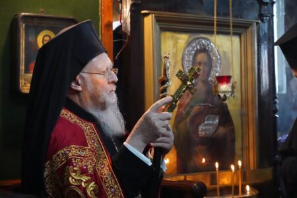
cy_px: 99
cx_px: 148
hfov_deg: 23.9
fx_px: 701
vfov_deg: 16.1
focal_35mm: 85
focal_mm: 85
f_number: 5.6
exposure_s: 1/400
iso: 32000
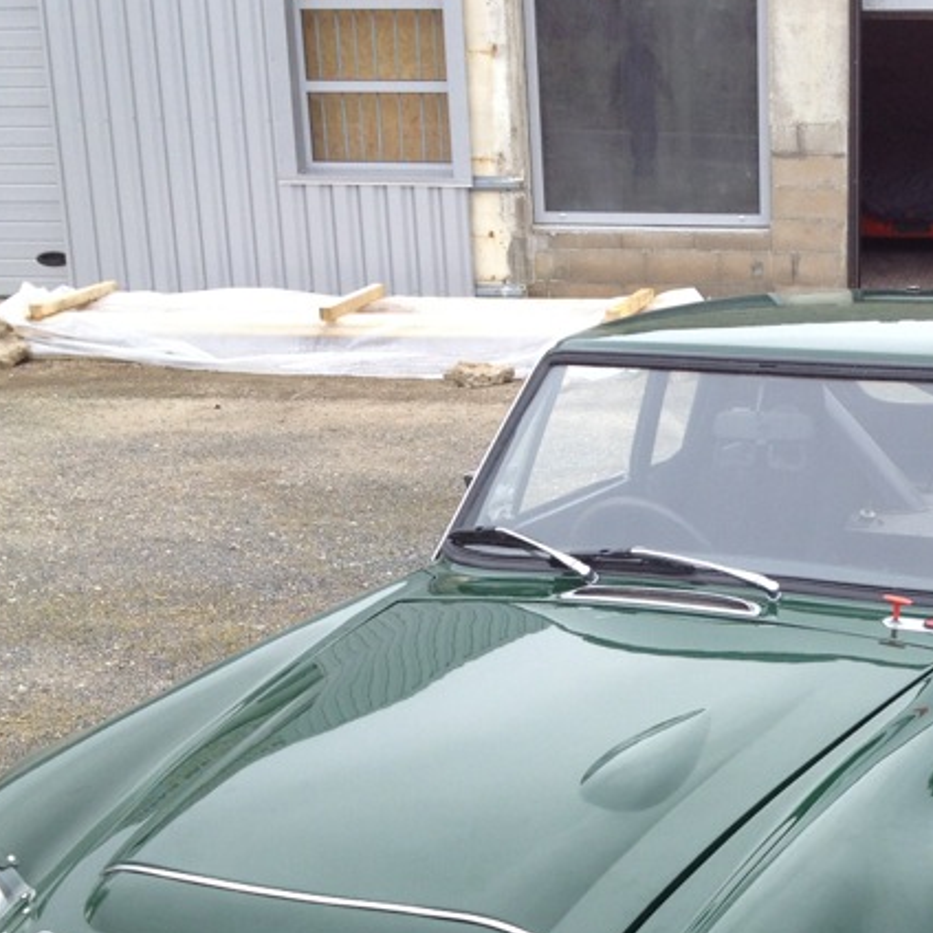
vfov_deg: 23.2
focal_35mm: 73
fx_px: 2226
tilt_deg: -19.7
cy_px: 783
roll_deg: -0.2
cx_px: 825
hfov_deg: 23.1
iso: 50
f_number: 2.4
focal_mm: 4.28
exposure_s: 1/190
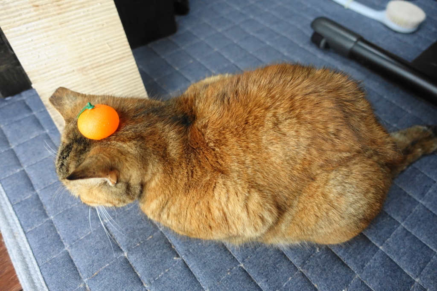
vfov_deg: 53.1
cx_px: 218
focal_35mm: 24
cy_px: 146
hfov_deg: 73.7
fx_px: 291
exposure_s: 1/125
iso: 800
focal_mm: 8.8
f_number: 1.8
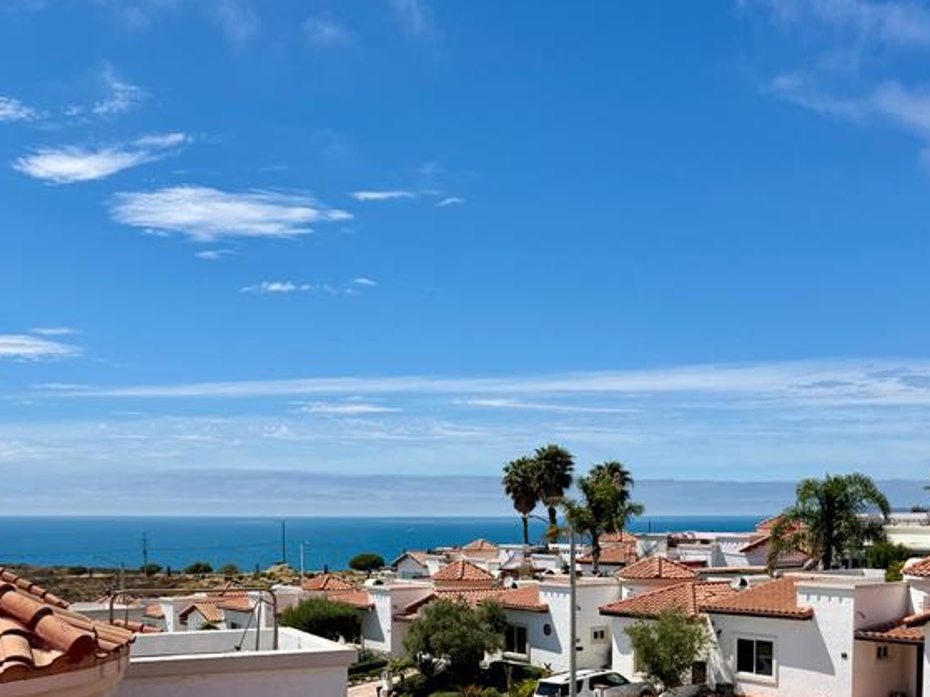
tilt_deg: -4.5
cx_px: 487
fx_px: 1182
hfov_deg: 42.9
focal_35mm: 44
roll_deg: +0.2
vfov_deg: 31.4
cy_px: 620
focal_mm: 6.76
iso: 80
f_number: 1.78
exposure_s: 1/6173
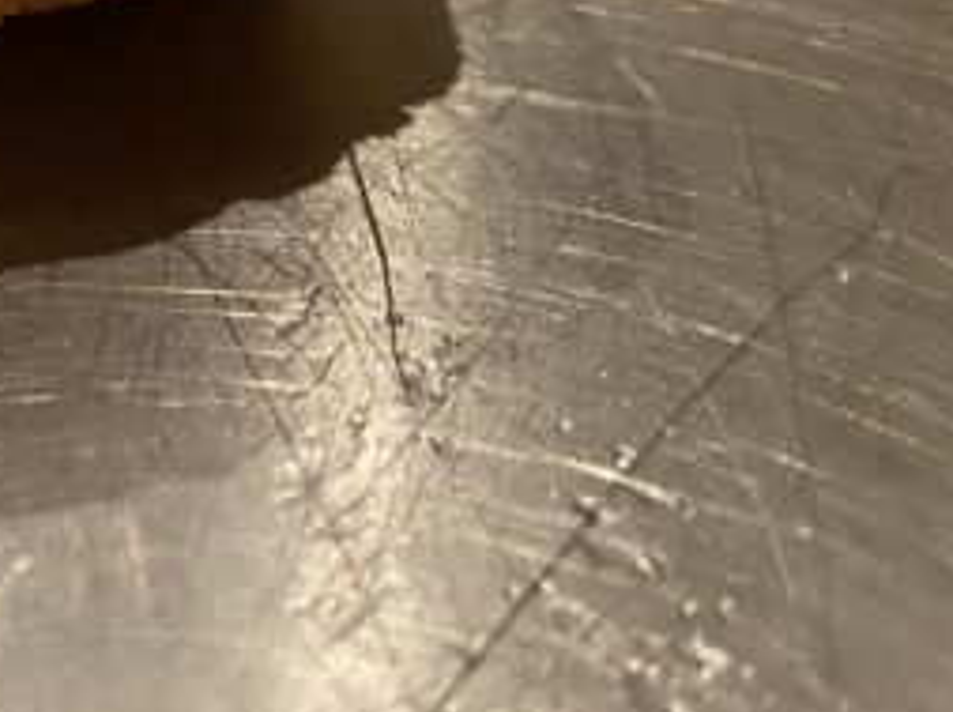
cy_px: -68
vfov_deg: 21.1
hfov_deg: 26.8
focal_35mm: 66
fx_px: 1814
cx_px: -126
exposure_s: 1/33
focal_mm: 4.25
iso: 500
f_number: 1.8
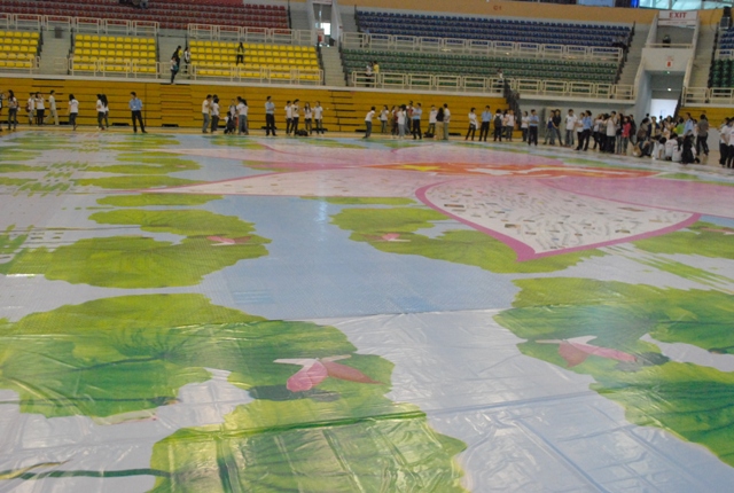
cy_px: 246
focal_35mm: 33
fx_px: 674
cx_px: 367
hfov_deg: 57.1
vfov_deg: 40.2
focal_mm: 22
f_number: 5
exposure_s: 1/320
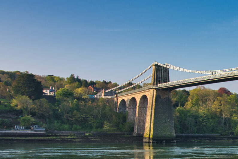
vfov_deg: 21.5
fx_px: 410
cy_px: 140
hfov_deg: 28.6
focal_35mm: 62
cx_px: 278
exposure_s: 1/40
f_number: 11
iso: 100
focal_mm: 24
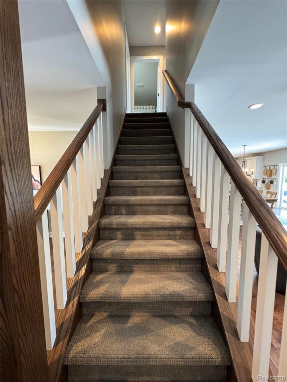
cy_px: 191
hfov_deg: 85.7
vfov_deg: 102.1
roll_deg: +0.2
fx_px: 155
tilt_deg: -5.1
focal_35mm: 14
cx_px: 144
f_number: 2.2
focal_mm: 2.22
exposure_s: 1/60
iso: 640
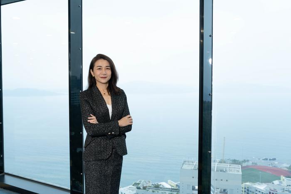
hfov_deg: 54.4
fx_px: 283
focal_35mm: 35
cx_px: 146
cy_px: 97
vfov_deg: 37.9
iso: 1000
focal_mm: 35
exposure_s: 1/125
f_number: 5.6
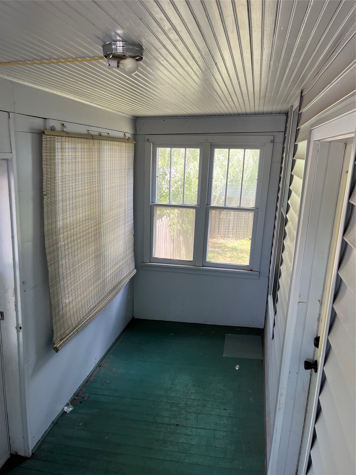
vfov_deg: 67.3
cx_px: 178
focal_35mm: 26
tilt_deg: -13.6
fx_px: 357
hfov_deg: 53.1
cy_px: 238
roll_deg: -2.3
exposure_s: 1/121
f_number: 1.6
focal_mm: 5.1
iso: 80
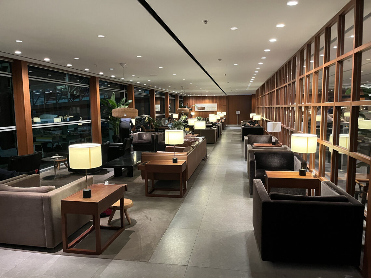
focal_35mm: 26
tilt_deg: -7.9
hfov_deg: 67.3
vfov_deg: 53.1
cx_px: 186
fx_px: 279
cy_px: 139
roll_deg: +0.3
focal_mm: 5.1
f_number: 1.6
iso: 500
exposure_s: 1/33
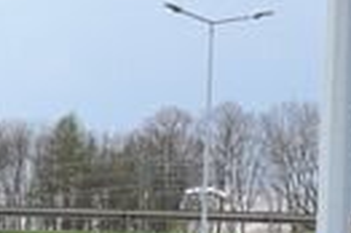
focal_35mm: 188
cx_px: 241
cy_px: 367
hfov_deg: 10.9
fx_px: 1831
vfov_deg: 7.2
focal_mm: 24
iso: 100
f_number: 6.3
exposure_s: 1/160
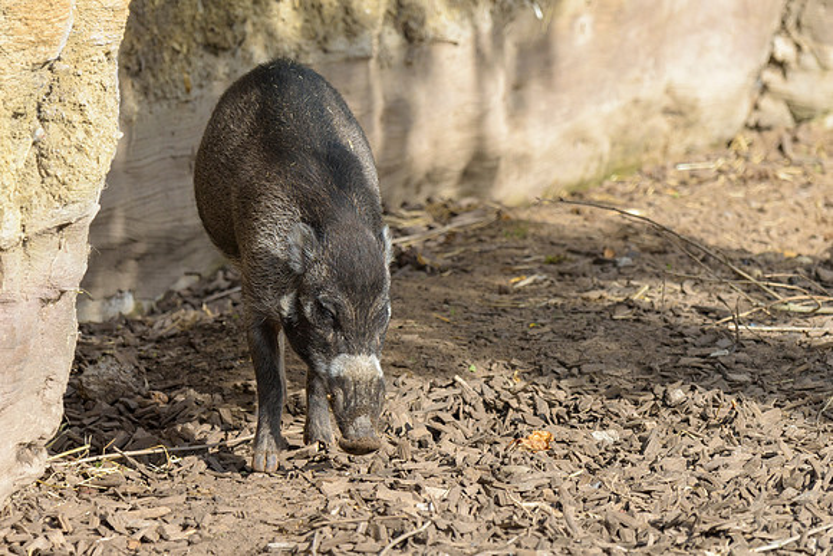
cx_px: 342
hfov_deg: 4.6
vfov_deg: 3.1
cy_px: 331
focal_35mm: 445
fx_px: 10293
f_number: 5.6
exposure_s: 1/1000
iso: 400
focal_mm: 280
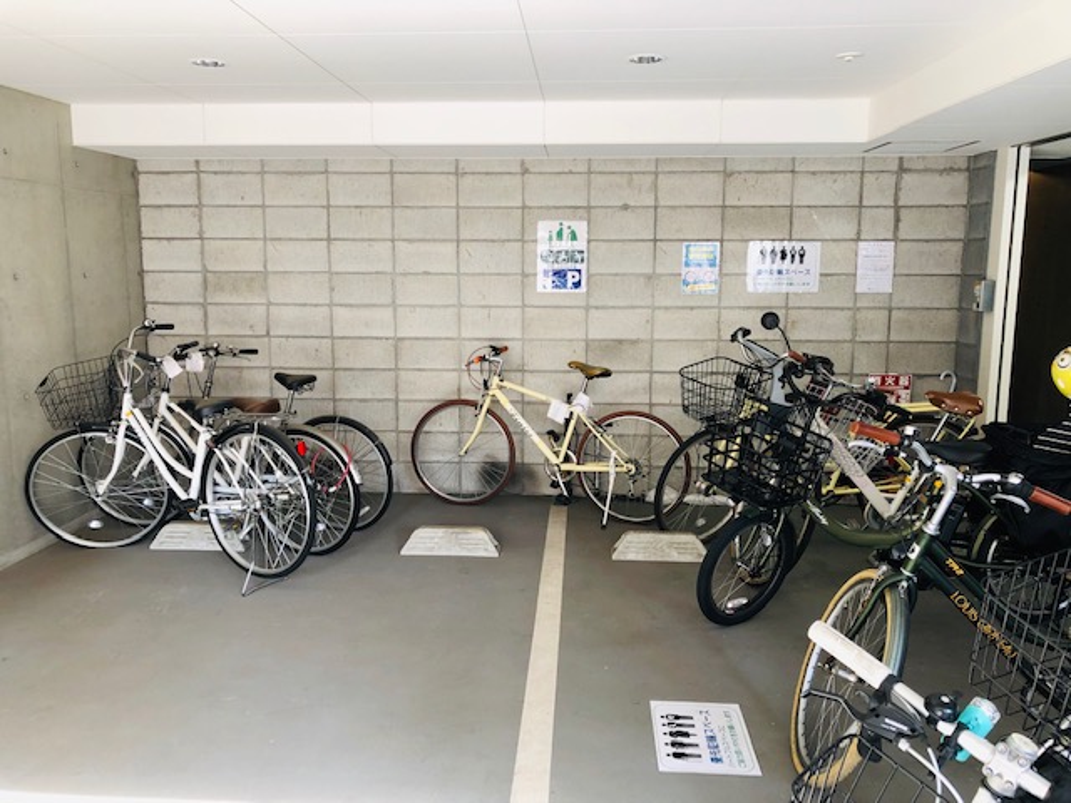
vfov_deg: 49.7
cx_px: 536
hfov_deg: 63.4
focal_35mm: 28
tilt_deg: -8.9
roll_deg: +0.2
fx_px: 866
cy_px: 402
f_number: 1.8
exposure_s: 1/33
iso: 32
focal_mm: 3.99
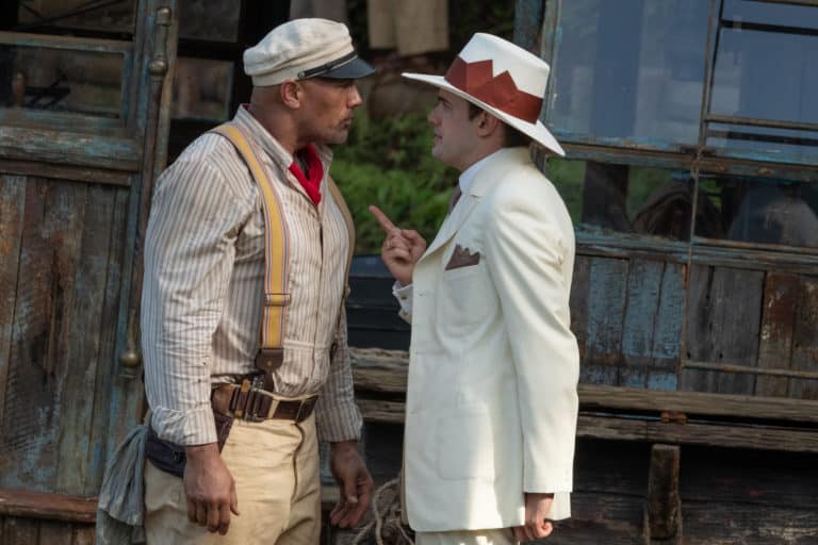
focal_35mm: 468
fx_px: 10633
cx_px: 409
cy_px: 272
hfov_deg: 4.4
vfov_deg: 2.9
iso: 400
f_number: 11
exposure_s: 1/160
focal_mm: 312
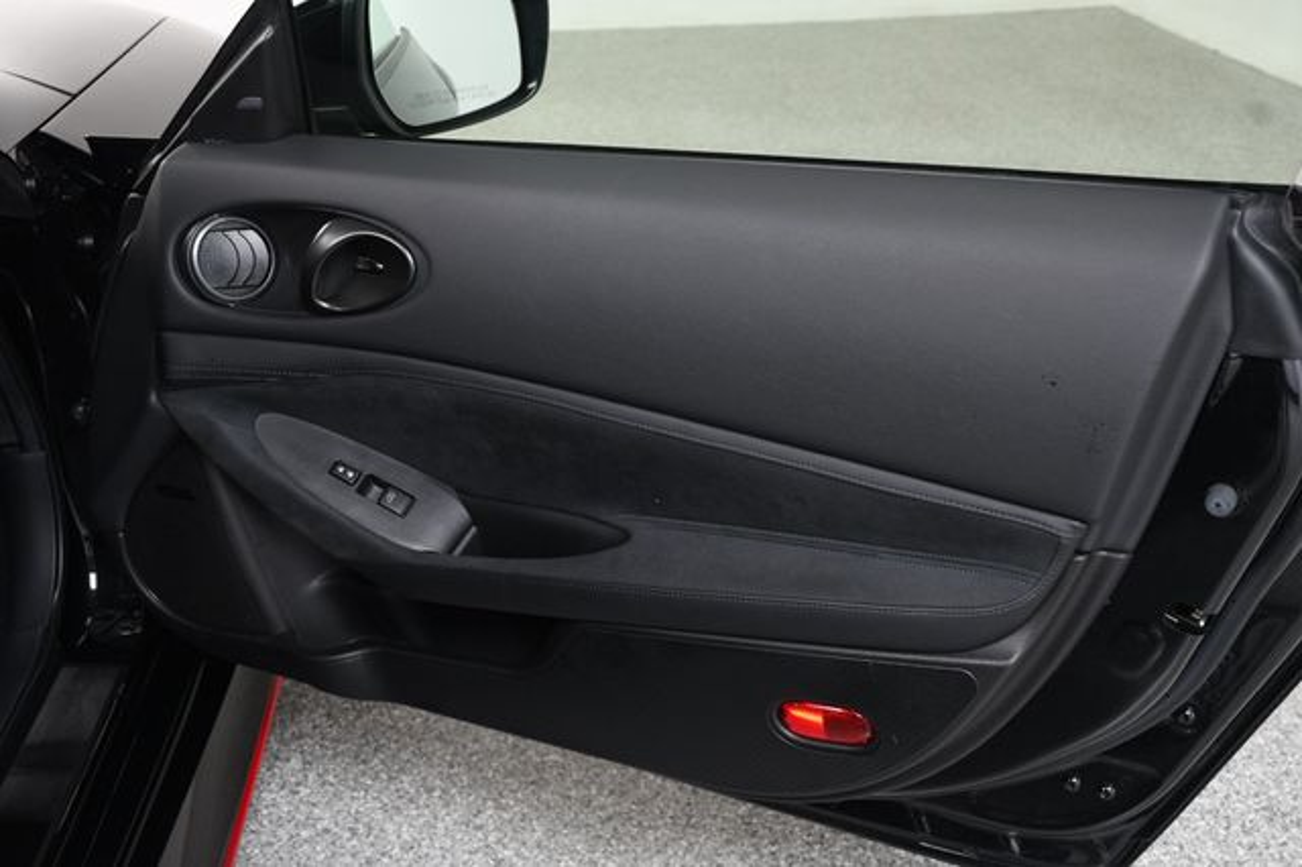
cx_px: 651
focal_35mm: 40
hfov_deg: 48.5
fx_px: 1446
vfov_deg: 33.4
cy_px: 434
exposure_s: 1/160
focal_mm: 27
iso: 100
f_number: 5.6
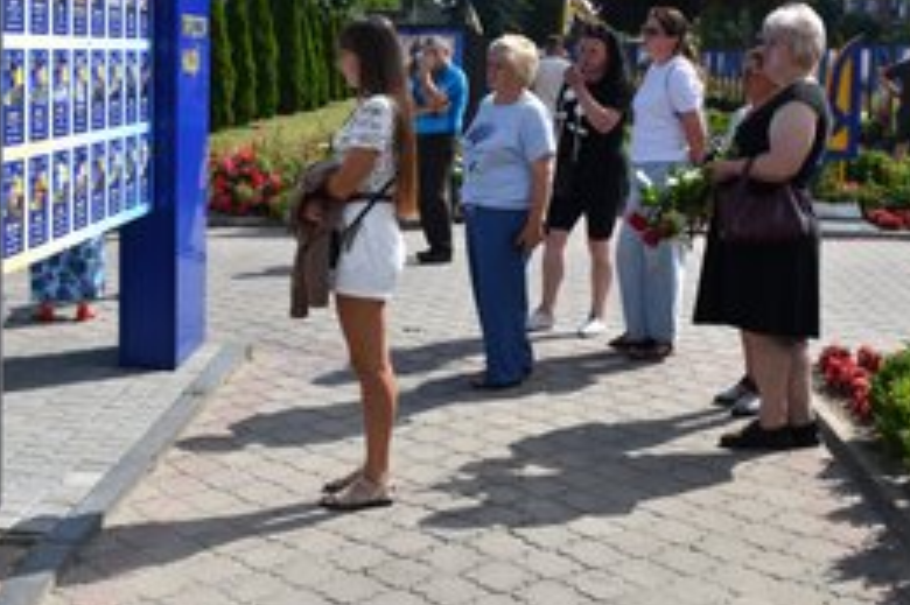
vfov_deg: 22.5
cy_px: 178
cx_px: 371
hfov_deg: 33.3
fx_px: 1516
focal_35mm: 60
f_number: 10
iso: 200
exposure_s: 1/400
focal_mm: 26
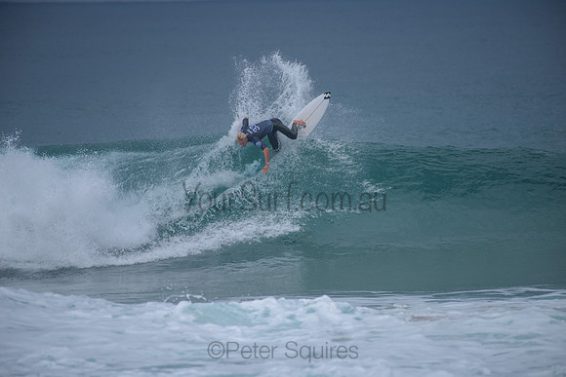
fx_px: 7863
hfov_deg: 4.1
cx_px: 283
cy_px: 188
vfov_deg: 2.8
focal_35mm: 500
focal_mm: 500
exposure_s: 1/2000
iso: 180
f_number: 5.6
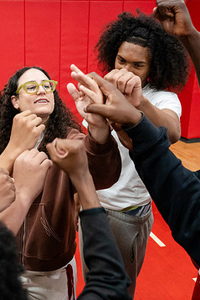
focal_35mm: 42
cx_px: 11
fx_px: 350
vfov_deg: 46.4
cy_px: 135
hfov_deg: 30.1
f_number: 4
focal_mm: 24
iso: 5000
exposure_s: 1/160
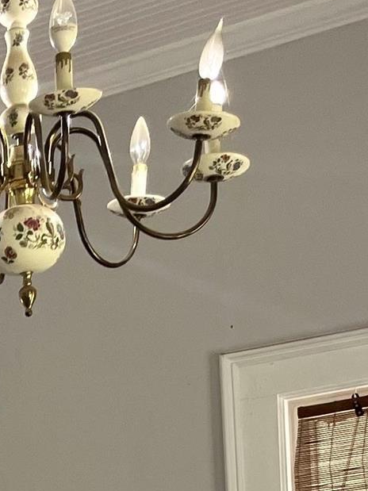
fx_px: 1829
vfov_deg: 13.9
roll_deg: +3.0
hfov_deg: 10.4
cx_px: -412
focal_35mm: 129
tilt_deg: +0.4
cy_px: 825
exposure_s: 1/60
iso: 80
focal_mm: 5.1
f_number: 1.6
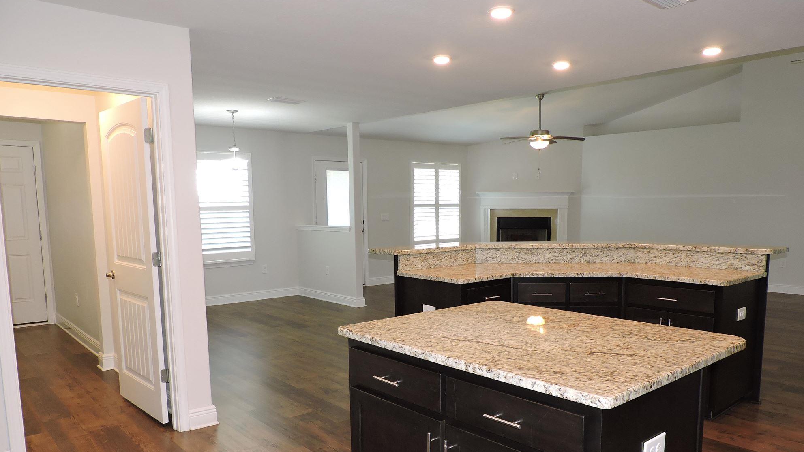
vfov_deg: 42.5
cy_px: 287
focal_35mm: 27
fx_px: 576
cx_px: 408
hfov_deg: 69.8
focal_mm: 4.3
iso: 200
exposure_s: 1/40
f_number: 3
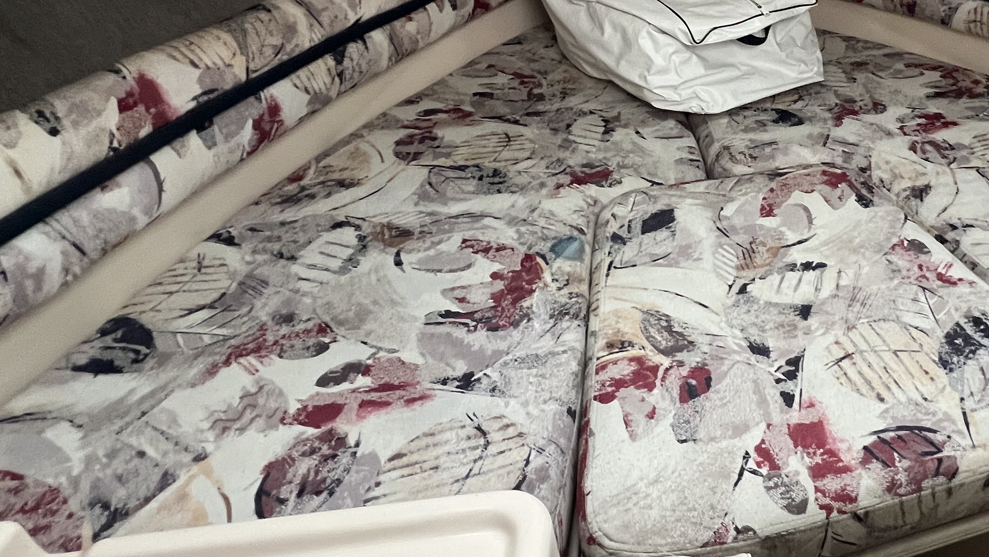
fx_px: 708
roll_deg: -0.8
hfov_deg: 65.0
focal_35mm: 27
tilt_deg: -24.1
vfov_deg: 41.0
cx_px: 759
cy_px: 109
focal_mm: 1.57
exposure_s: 1/62
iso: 250
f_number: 1.8
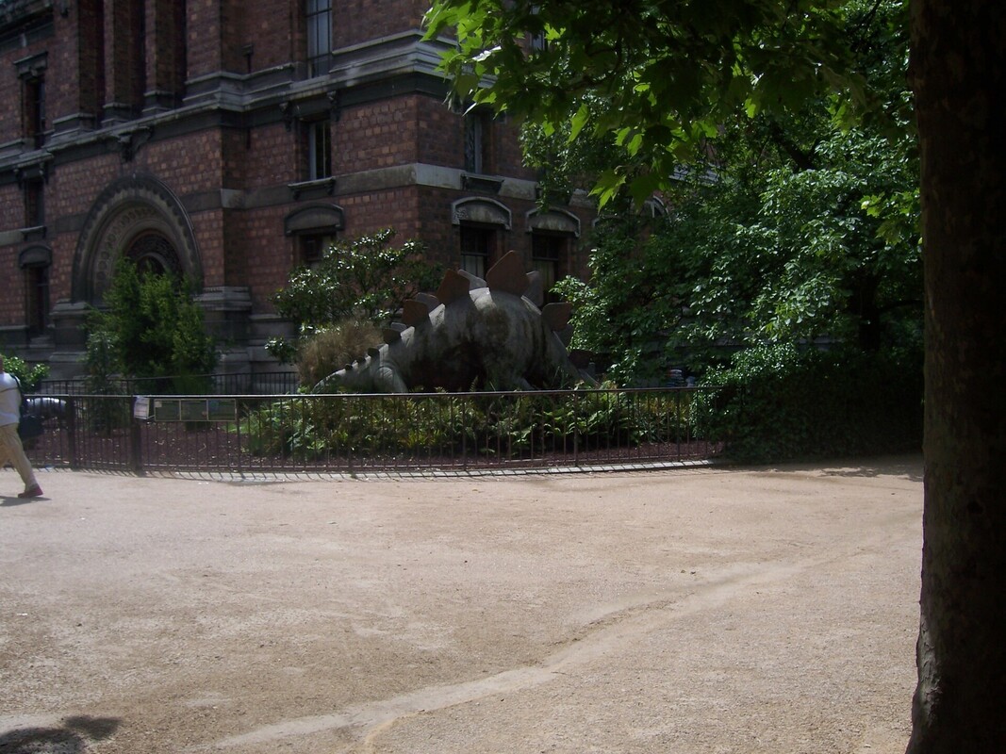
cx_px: 503
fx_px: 1046
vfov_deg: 39.6
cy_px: 377
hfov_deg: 51.4
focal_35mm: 36
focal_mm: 6.2
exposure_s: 1/640
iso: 80
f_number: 4.5
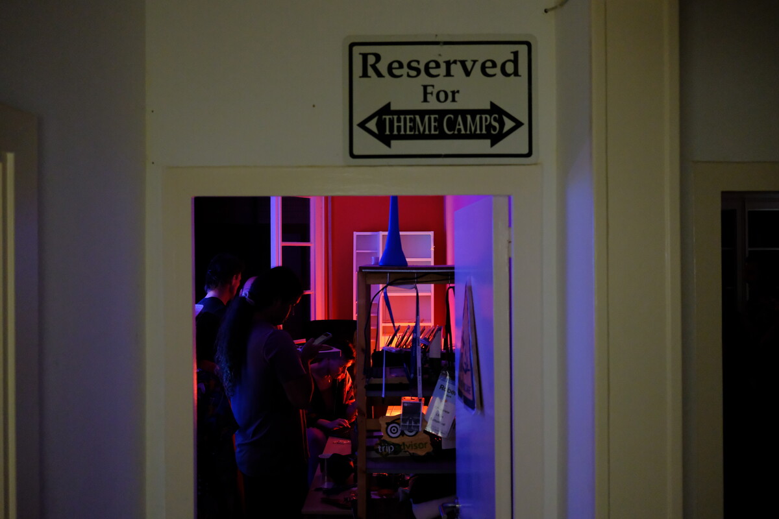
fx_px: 757
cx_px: 390
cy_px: 260
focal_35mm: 35
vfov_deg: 37.9
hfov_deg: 54.4
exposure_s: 1/125
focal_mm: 23
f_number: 2.8
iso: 3200
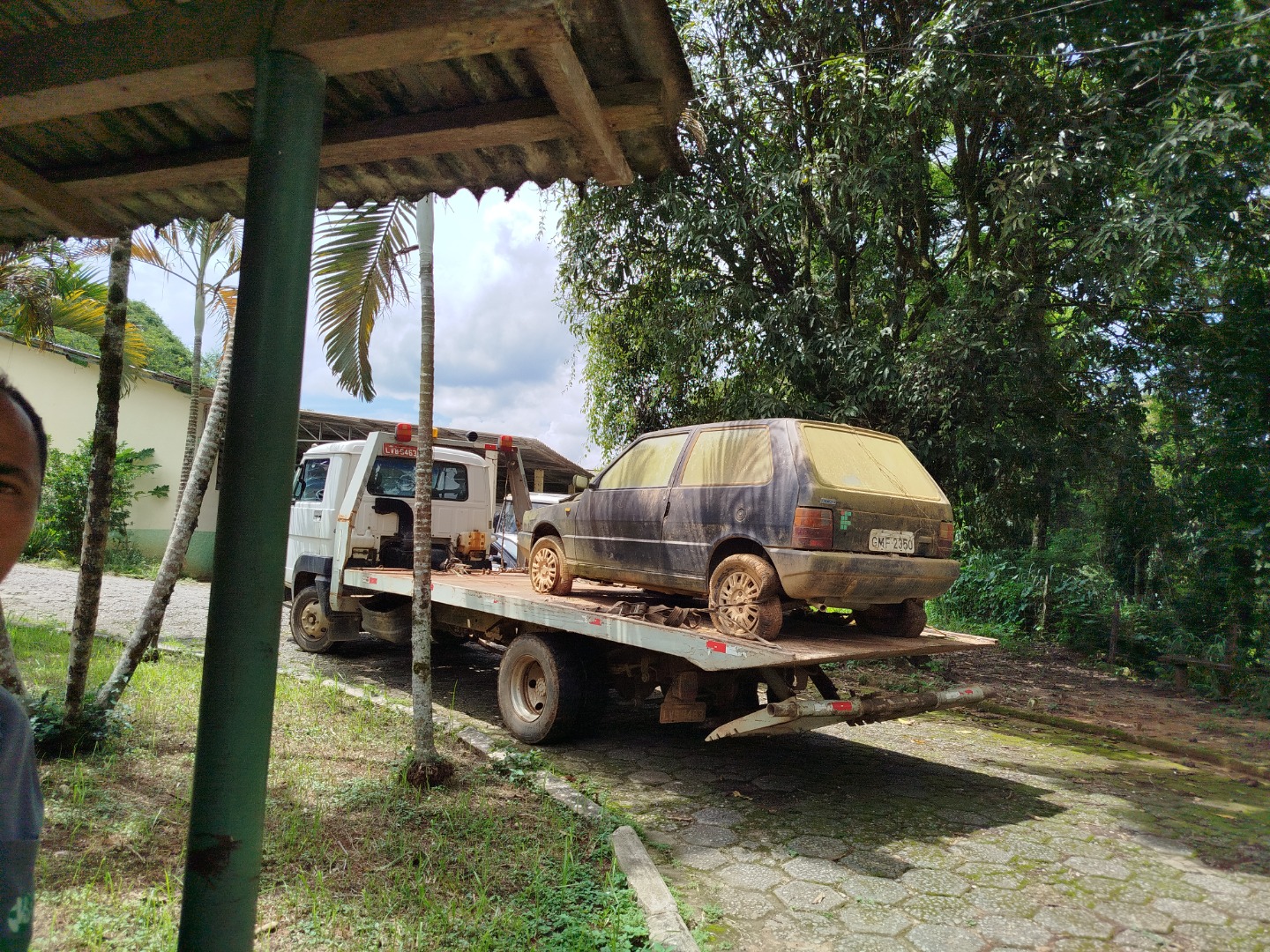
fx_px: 881
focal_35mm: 24
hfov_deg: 71.6
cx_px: 635
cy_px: 476
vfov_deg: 56.8
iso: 50
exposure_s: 1/959
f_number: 1.7
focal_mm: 5.31
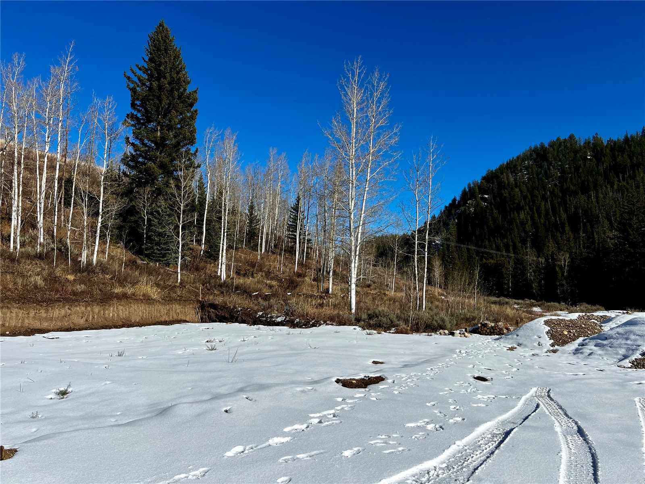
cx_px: 322
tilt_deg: +5.8
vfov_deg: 53.1
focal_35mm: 26
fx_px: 484
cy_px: 242
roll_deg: -0.9
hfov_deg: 67.3
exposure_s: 1/7463
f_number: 1.5
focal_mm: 5.7
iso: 50
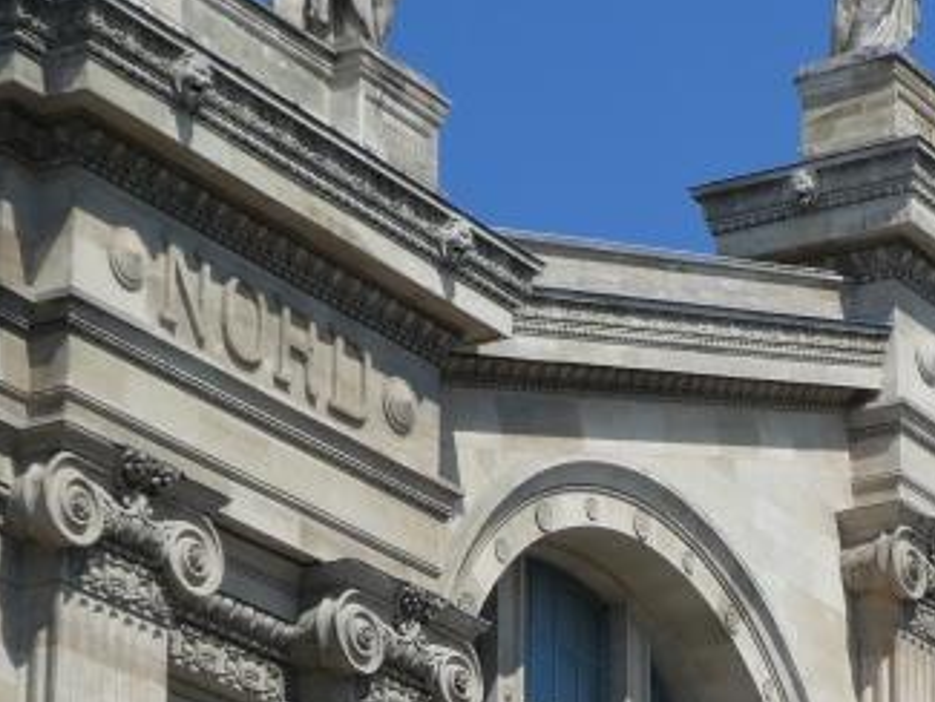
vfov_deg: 9.9
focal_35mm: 148
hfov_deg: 13.0
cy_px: 760
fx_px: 3999
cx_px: 1142
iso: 80
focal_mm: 8.4
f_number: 4
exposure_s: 1/800
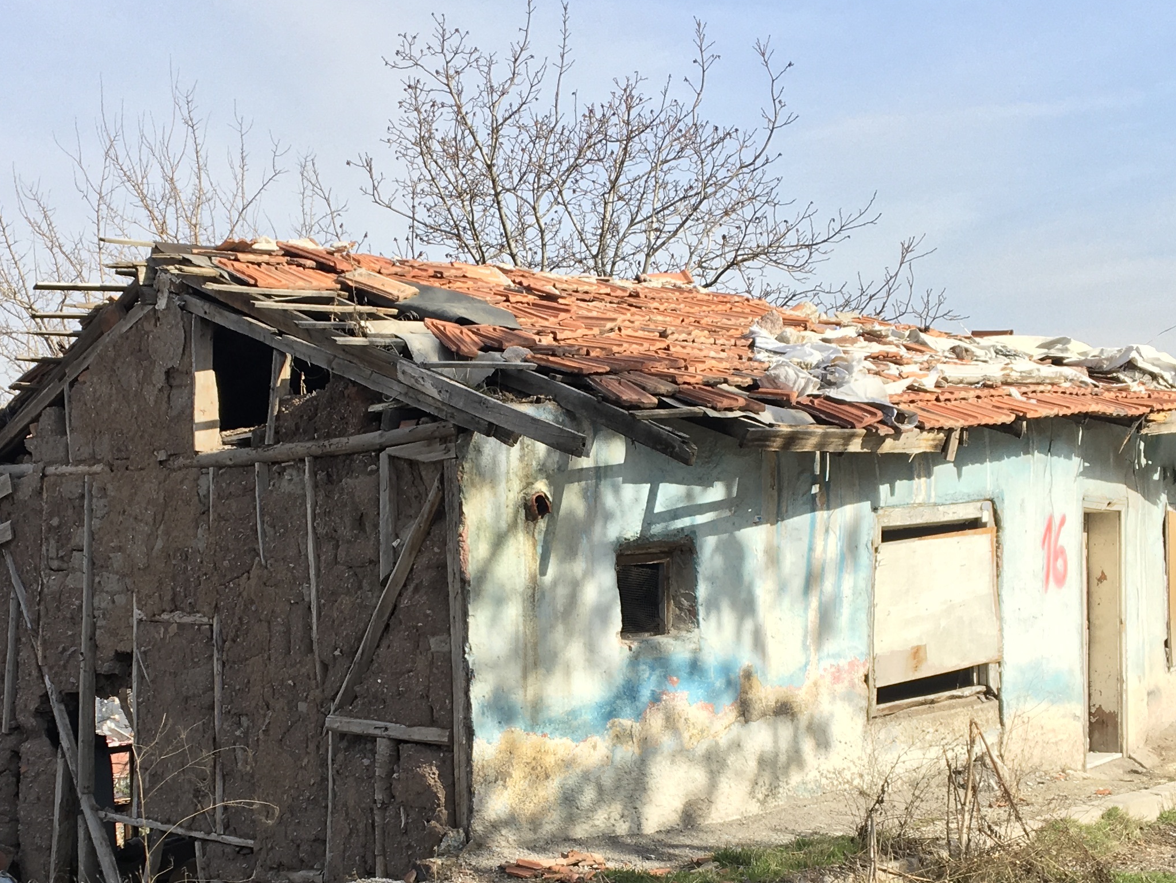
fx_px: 1937
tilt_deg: +1.2
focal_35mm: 57
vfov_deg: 25.4
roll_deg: +2.7
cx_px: 498
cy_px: 658
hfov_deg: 33.7
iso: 25
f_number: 2.2
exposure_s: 1/884
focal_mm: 4.15
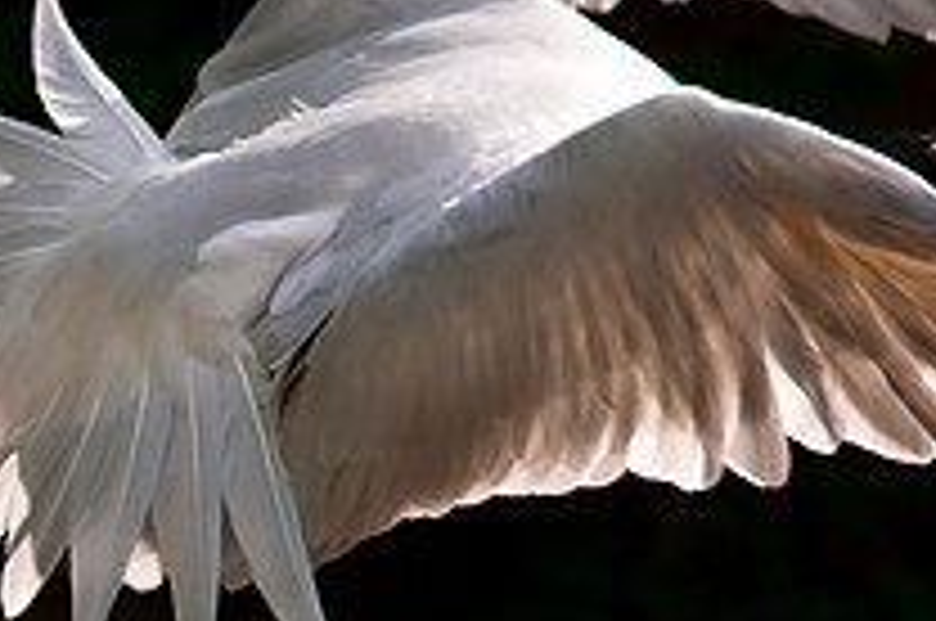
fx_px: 14615
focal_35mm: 563
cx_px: -100
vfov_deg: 2.4
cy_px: 914
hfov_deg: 3.7
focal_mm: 105
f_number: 4
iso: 400
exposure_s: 1/1600
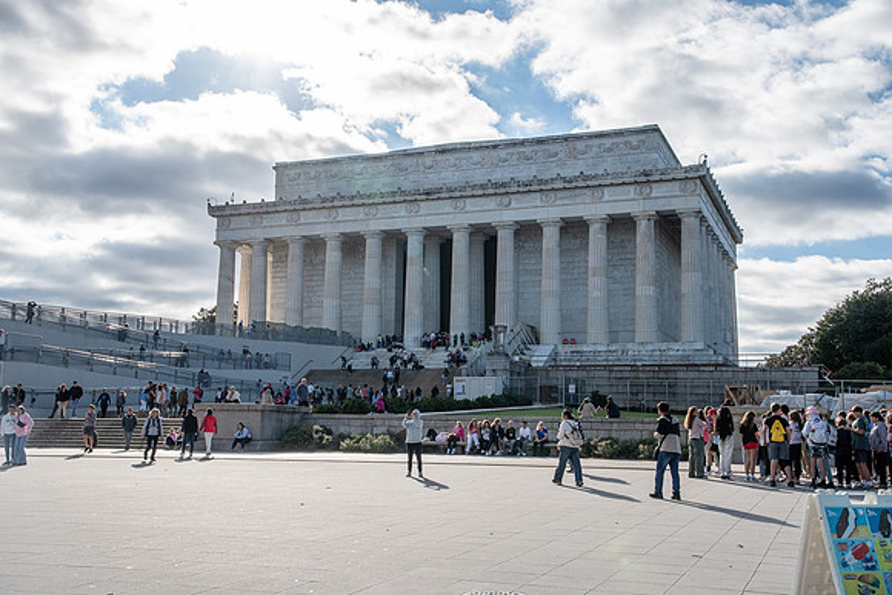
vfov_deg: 34.2
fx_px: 967
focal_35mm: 39
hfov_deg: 49.5
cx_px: 446
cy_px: 298
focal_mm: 26
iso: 640
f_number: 8
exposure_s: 1/2500
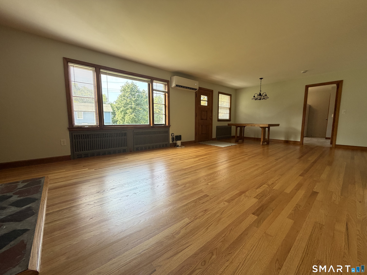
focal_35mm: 14
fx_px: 148
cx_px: 184
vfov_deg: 85.7
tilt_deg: -7.3
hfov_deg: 102.1
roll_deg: +0.1
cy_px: 138
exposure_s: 1/121
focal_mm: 2.22
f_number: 2.2
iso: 125
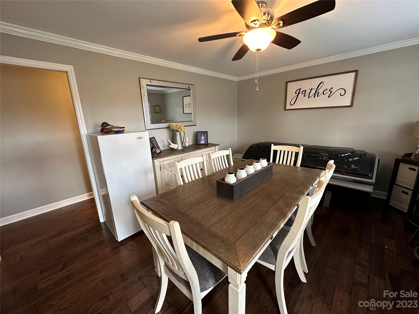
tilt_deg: -14.4
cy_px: 157
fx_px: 169
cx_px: 210
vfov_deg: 85.7
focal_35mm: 14
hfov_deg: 102.1
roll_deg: +1.5
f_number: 2.2
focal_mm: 2.22
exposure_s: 1/60
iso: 250
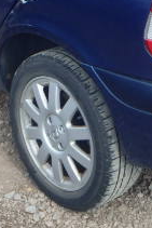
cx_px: 98
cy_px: -13
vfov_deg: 19.5
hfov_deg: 13.6
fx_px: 639
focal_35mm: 101
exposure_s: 1/160
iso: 125
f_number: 4.2
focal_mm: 5.7
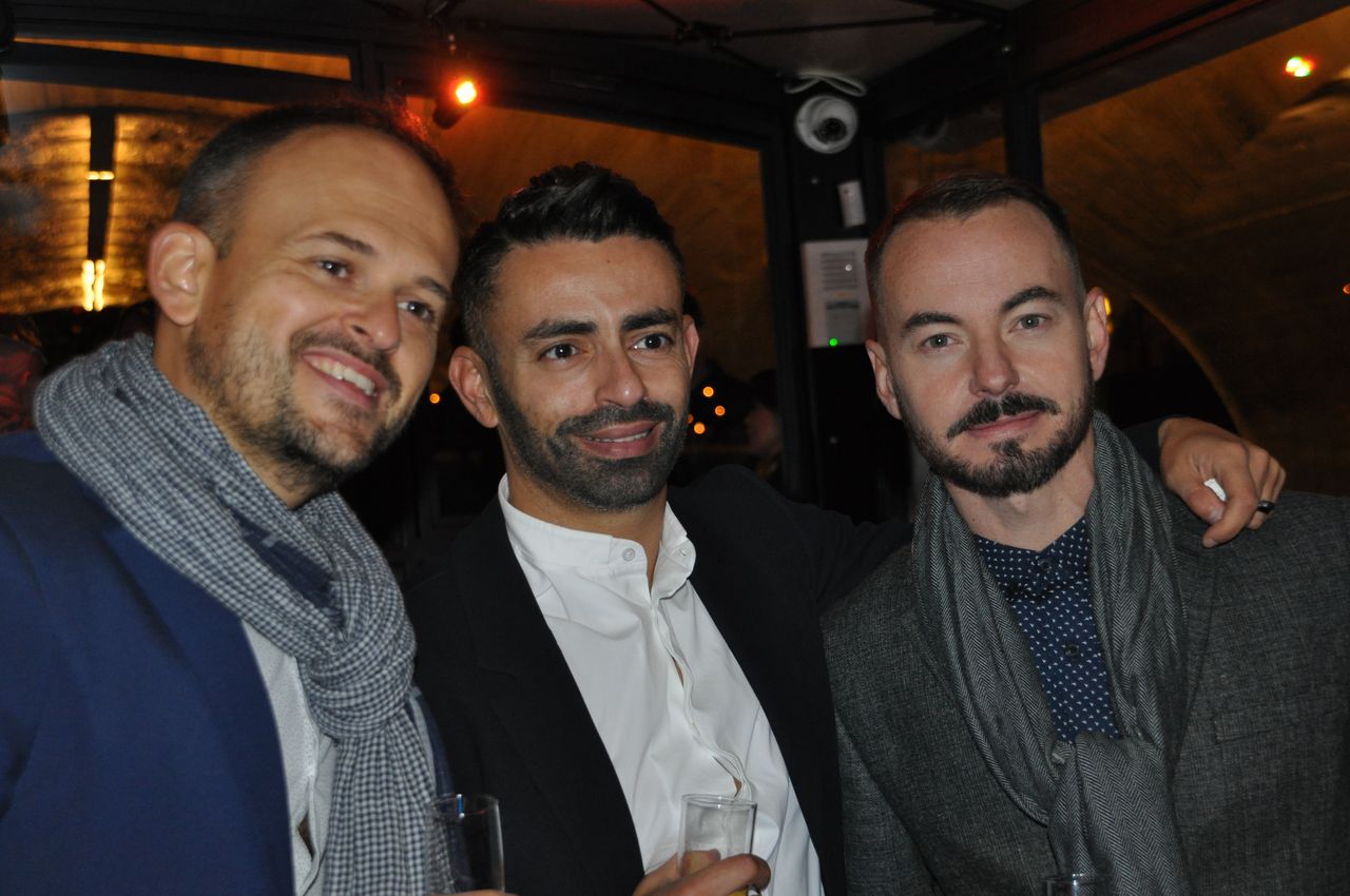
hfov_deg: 33.4
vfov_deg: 22.6
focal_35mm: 60
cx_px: 675
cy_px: 448
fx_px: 2247
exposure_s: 1/60
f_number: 4.8
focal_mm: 40
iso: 800
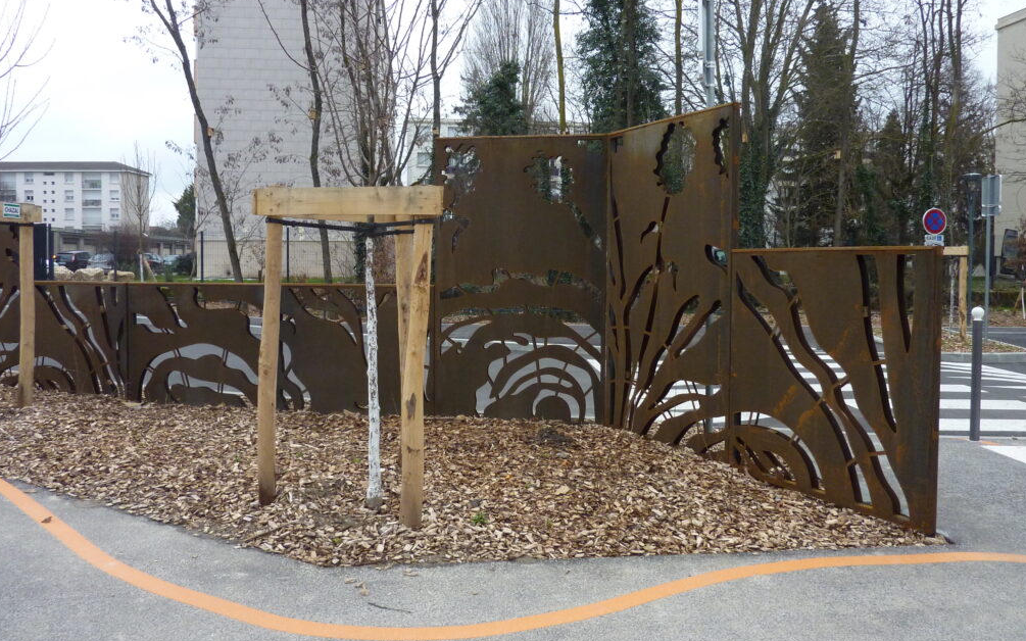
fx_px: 755
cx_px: 508
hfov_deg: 68.4
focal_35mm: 27
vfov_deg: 45.9
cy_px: 287
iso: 250
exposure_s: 1/250
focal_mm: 4.1
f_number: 3.3
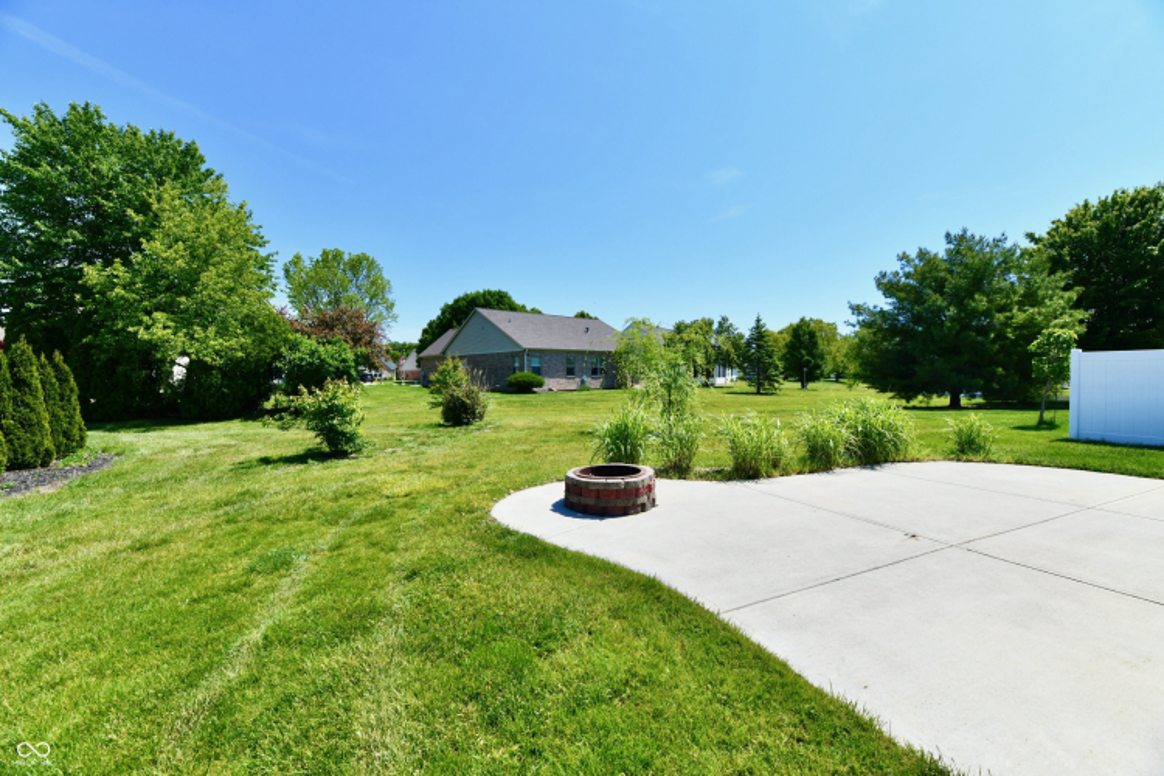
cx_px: 582
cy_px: 388
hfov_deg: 104.3
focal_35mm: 14
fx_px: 453
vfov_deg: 81.2
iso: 640
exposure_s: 1/640
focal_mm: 14
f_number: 13
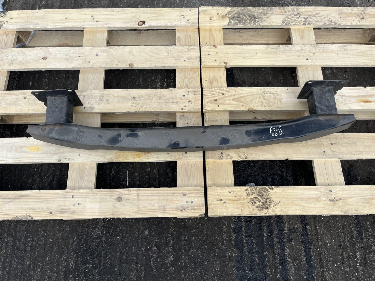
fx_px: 282
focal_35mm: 26
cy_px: 140
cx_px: 188
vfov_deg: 53.1
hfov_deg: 67.3
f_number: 1.6
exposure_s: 1/2825
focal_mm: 5.1
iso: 50
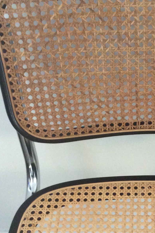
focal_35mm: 73
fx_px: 471
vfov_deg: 27.2
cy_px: 181
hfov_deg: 18.3
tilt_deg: -51.3
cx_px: 142
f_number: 2.4
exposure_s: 1/25
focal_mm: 3.3
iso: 200
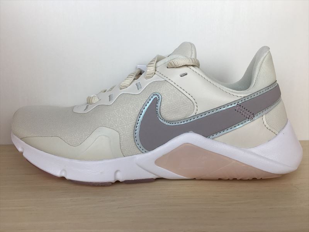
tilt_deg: -12.8
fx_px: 259
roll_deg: +0.2
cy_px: 116
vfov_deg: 48.2
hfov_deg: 61.7
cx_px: 154
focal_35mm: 29
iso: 25
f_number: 2.2
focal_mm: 4.15
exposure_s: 1/149
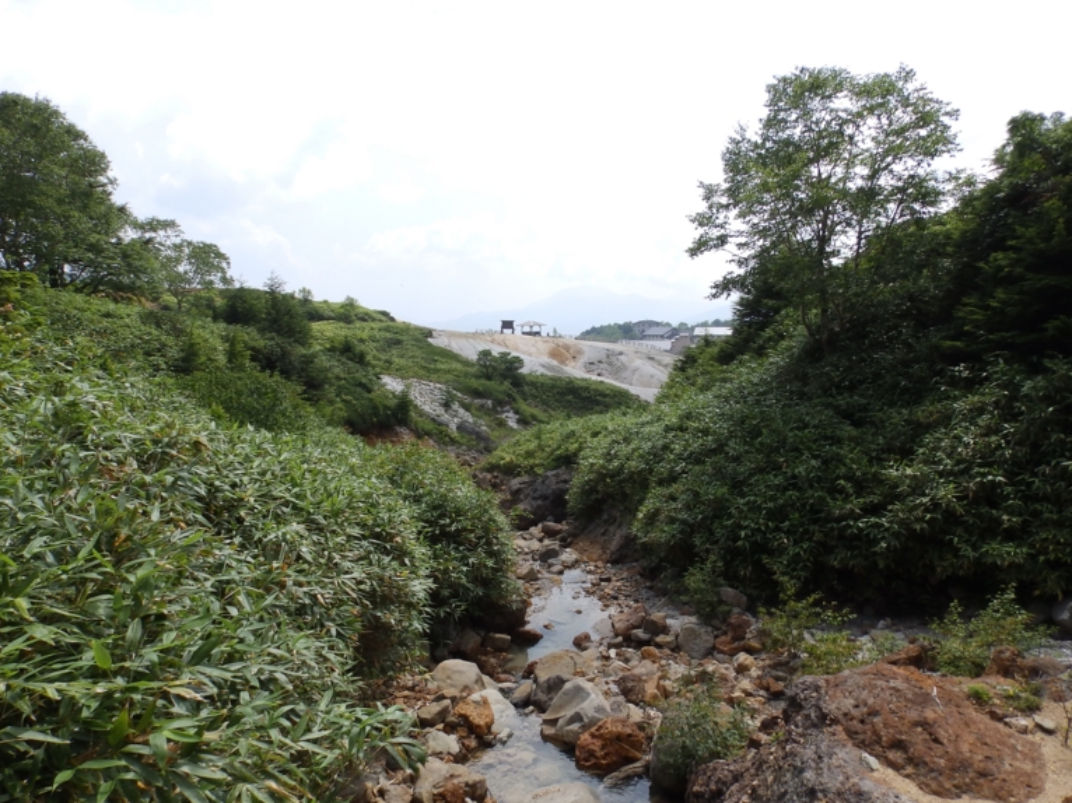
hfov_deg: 73.9
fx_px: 712
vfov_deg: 58.8
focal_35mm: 23
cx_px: 528
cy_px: 418
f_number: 4.5
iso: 80
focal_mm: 4
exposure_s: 1/500
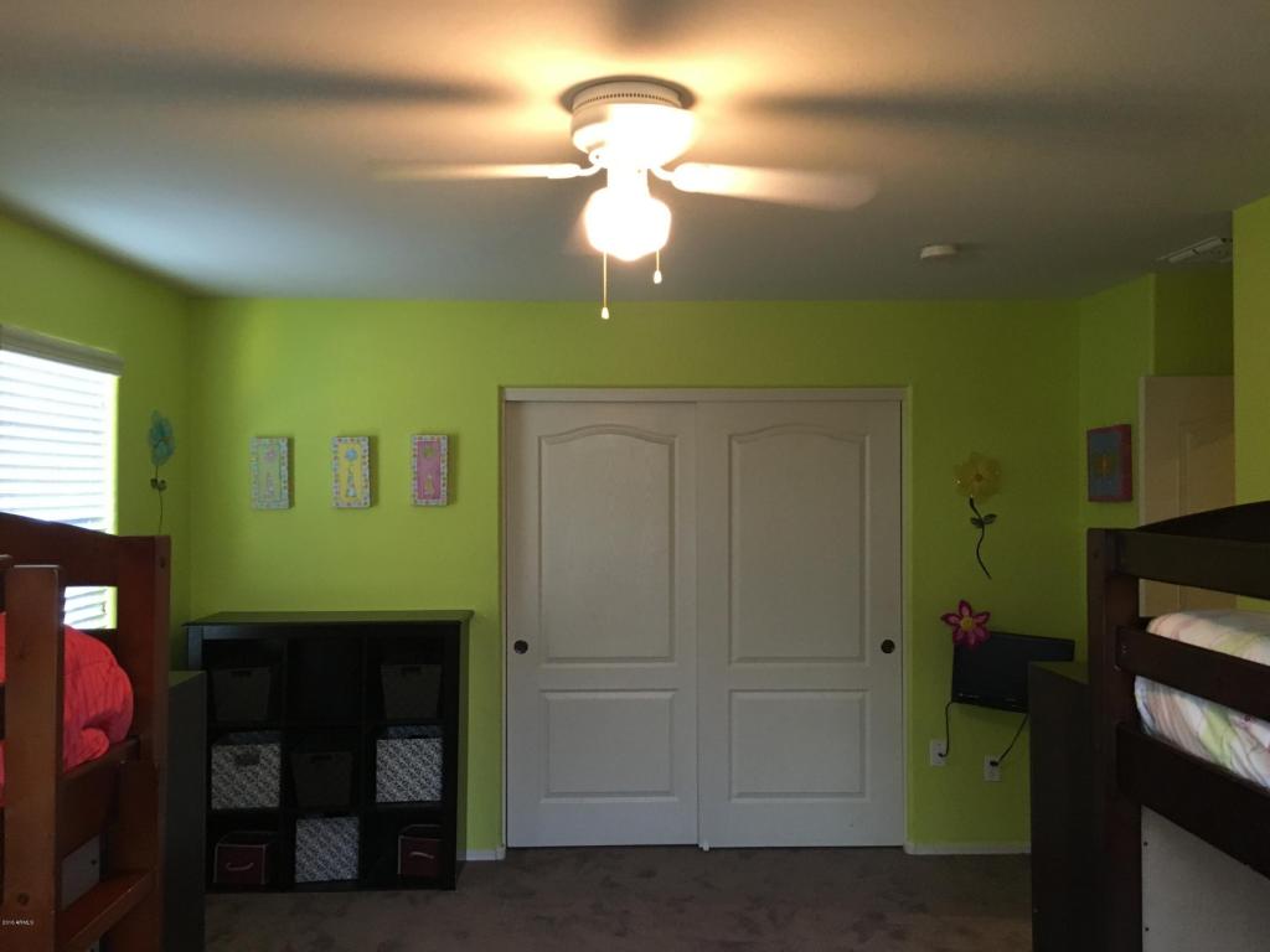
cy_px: 476
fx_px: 1064
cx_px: 635
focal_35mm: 29
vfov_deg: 48.2
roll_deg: +0.8
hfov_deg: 61.7
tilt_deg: +2.5
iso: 200
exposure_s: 1/20
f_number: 2.2
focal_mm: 4.15
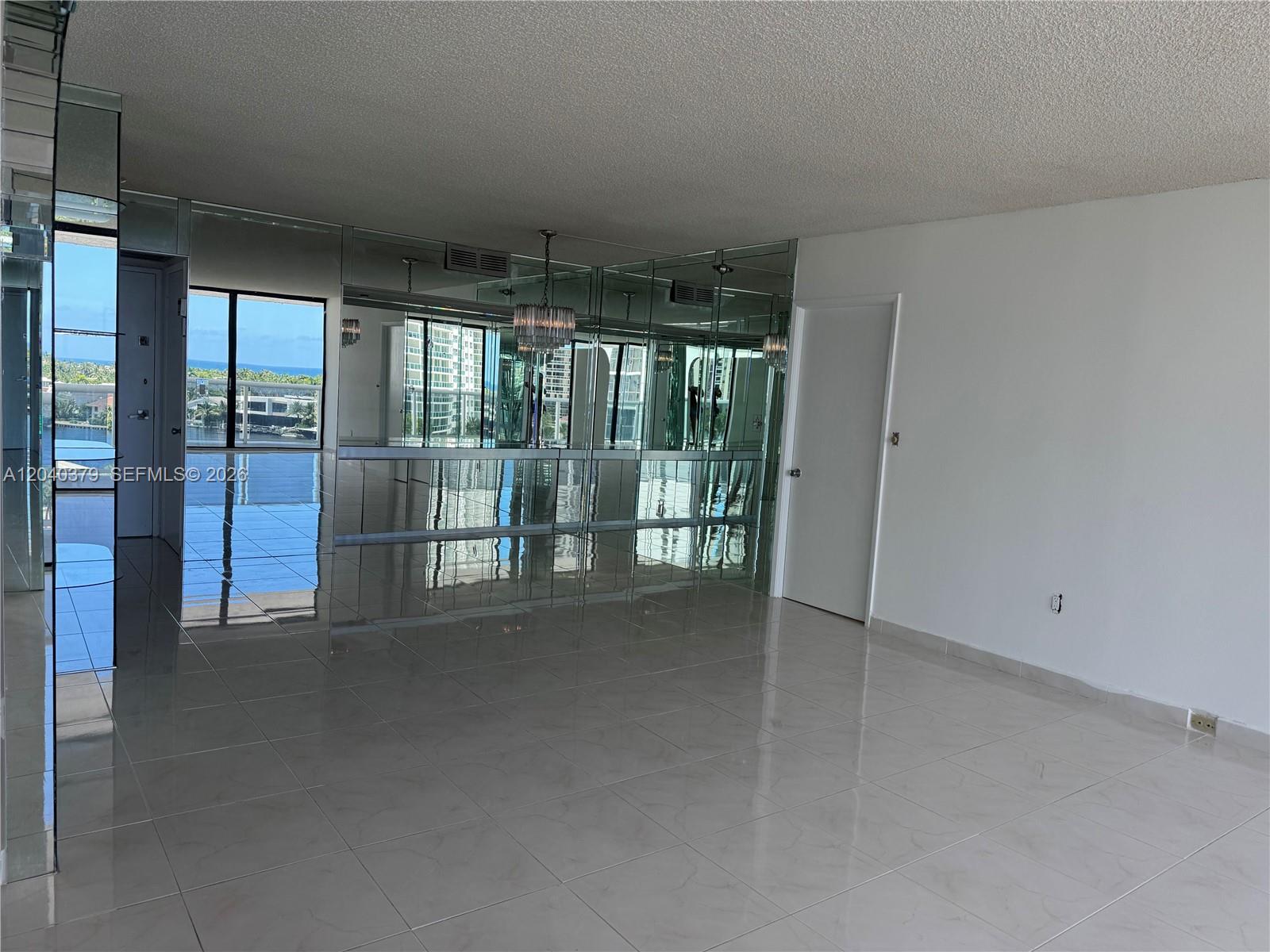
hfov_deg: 71.6
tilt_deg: -6.3
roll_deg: -3.5
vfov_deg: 56.8
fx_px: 881
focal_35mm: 24
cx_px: 635
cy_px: 476
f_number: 1.78
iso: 80
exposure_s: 1/582
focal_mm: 6.76
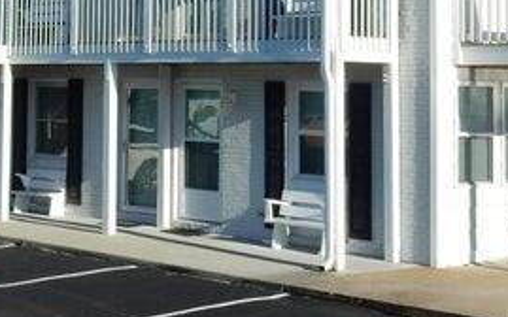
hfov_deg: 20.3
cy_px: -38
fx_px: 1398
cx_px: 86
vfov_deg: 12.7
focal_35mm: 101
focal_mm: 5.4
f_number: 4
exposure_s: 1/1250
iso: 125
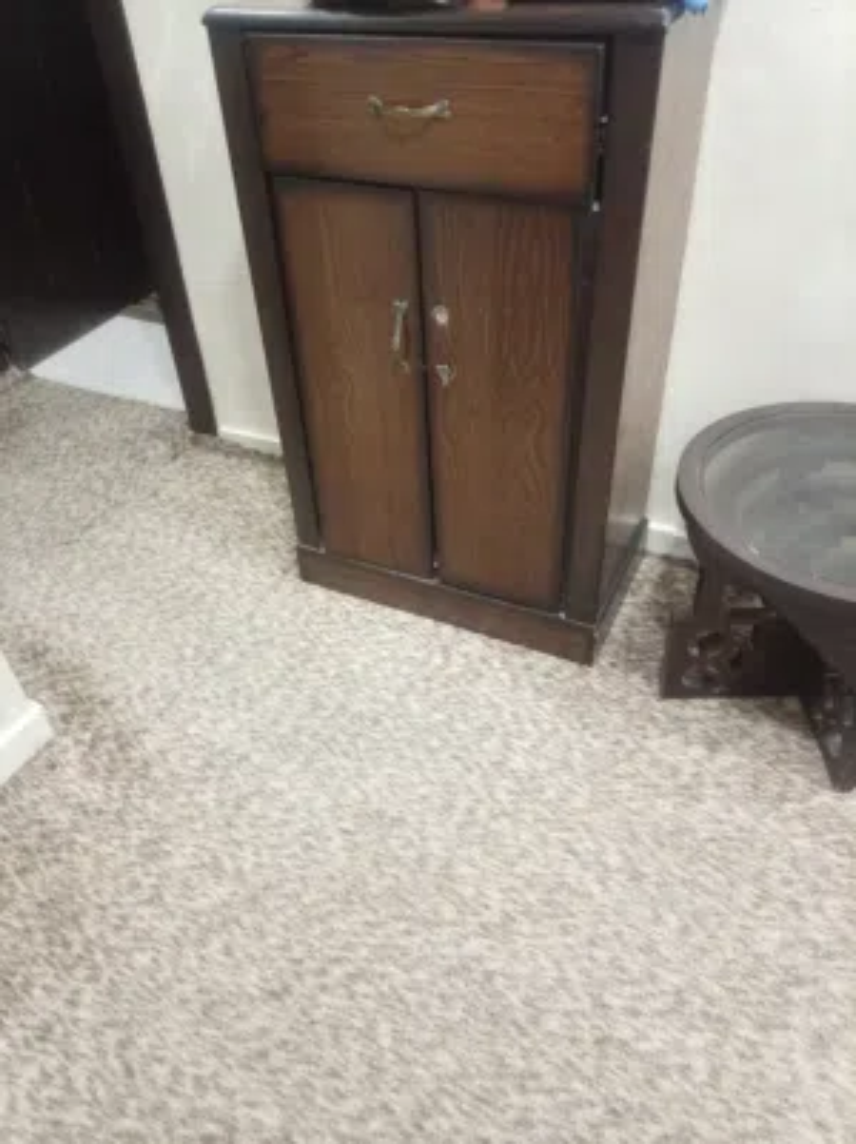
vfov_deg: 69.4
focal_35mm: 25
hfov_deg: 54.8
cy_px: 572
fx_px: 826
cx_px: 428
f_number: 1.8
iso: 1081
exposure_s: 1/20
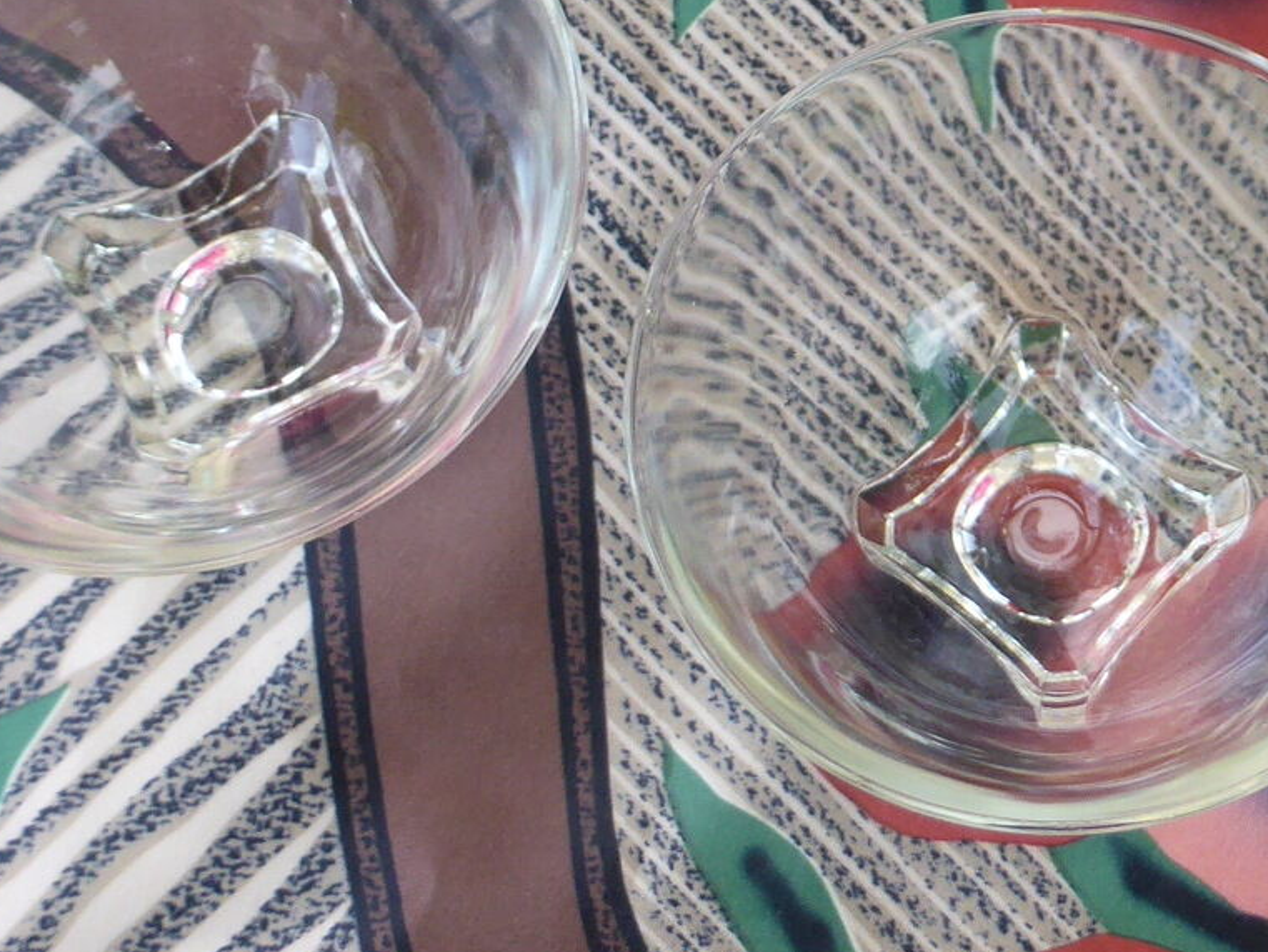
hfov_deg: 20.7
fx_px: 3371
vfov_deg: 16.0
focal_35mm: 92
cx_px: 1215
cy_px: 267
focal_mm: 6.1
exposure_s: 1/200
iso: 100
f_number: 3.7
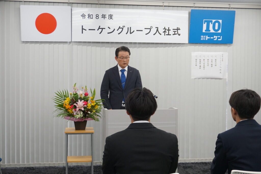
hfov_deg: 36.9
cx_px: 130
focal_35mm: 54
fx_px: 392
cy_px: 87
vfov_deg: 25.1
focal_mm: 36
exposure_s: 1/160
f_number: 5.6
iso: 1000
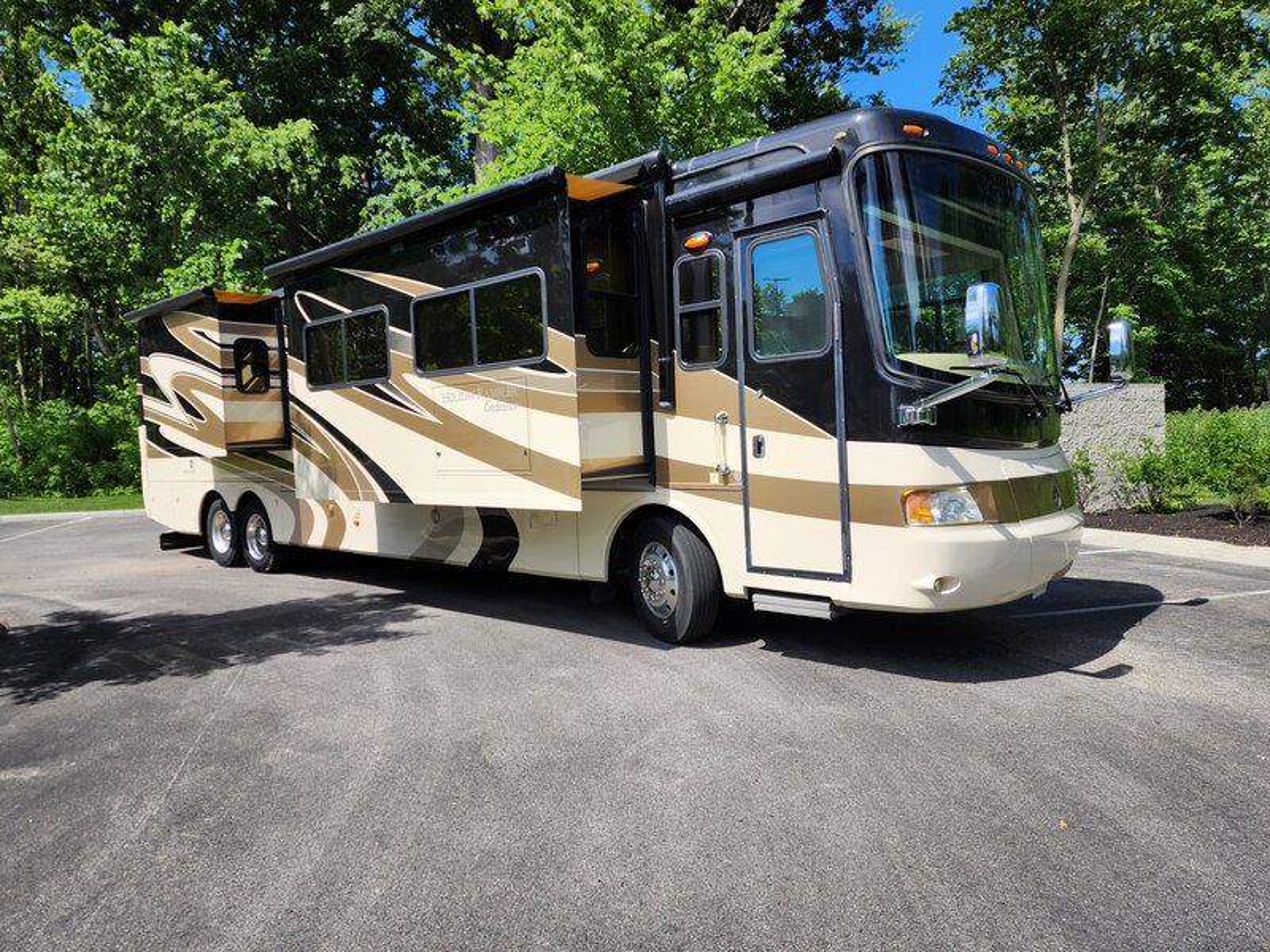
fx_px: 844
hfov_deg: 73.9
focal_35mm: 23
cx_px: 635
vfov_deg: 58.9
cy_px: 476
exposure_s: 1/827
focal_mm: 6.4
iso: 12
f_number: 1.8
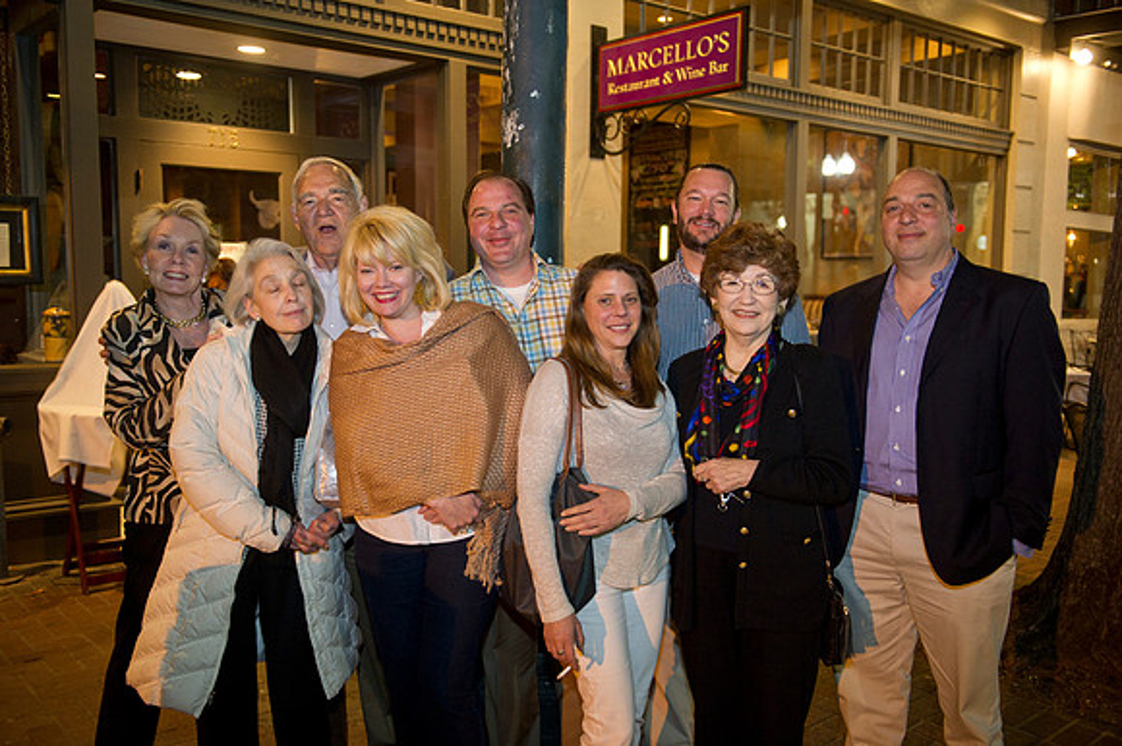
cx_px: 561
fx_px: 1059
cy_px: 373
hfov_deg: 55.8
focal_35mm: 34
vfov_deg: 38.8
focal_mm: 34
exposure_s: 1/60
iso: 2500
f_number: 2.8
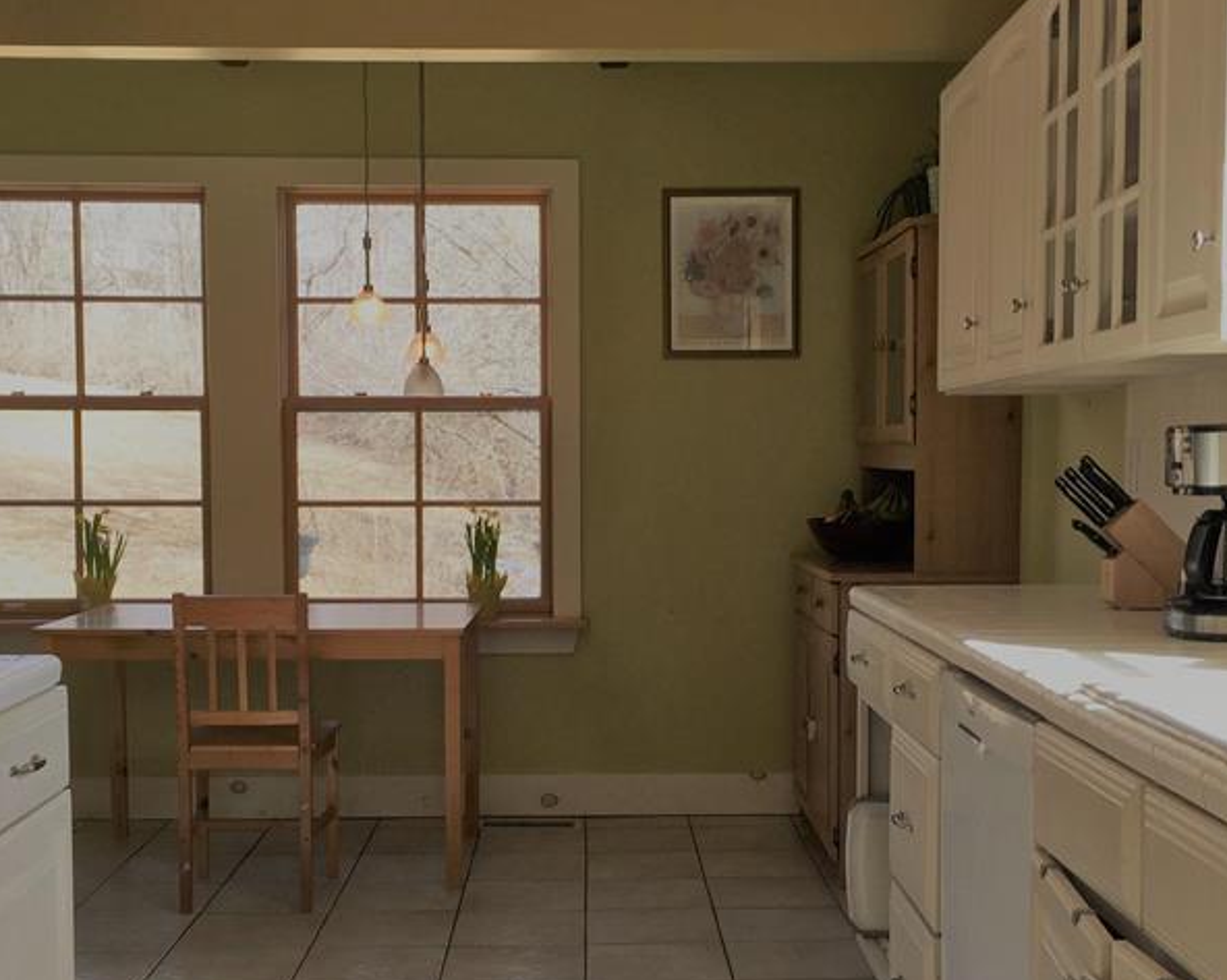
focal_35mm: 49
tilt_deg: -3.9
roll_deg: +1.3
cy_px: 578
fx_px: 1779
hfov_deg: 38.1
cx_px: 624
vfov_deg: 30.8
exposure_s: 1/124
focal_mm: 4.15
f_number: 2.2
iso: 32
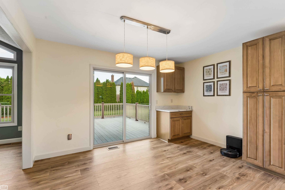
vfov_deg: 73.7
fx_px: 127
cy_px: 95
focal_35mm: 16
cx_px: 142
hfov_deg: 96.7
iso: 200
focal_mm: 16
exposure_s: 1/6
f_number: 11
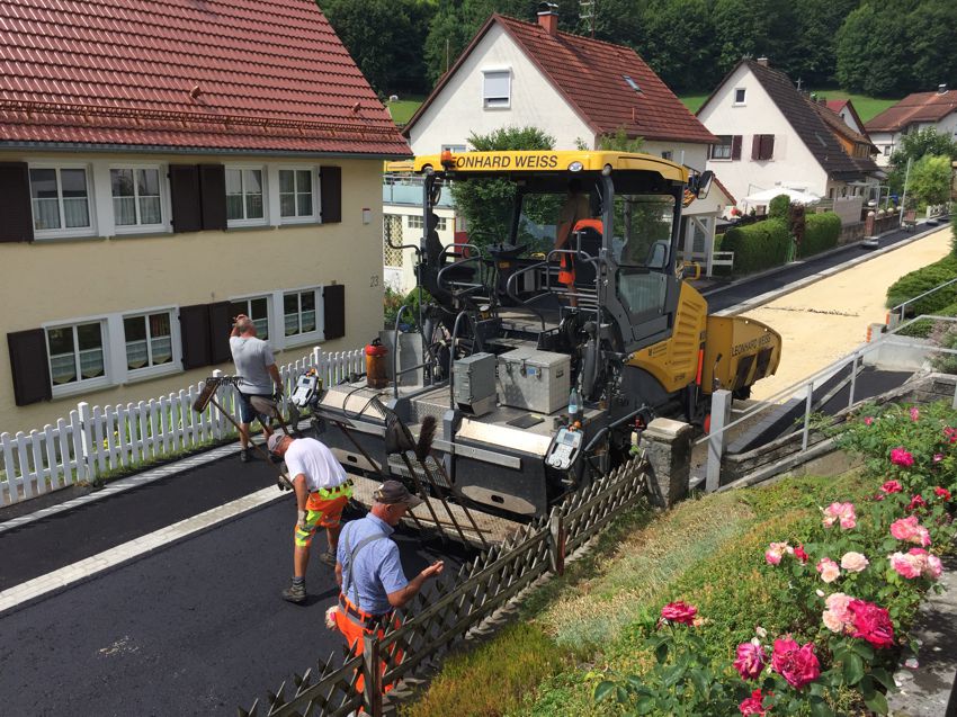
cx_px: 478
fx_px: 802
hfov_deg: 61.7
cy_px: 358
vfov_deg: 48.2
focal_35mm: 29
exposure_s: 1/2083
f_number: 2.2
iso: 32
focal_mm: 4.15
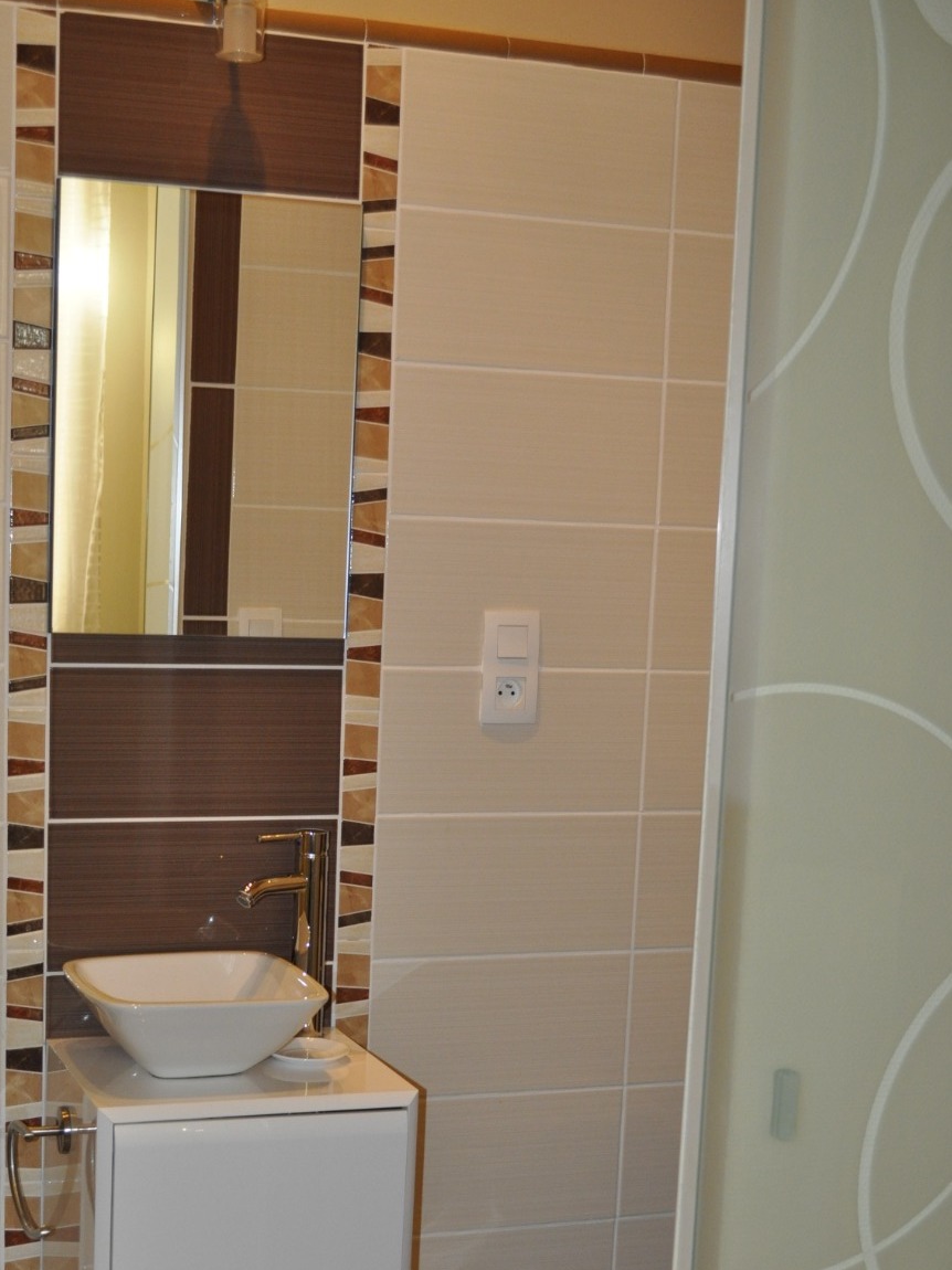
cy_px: 863
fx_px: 1944
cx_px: 358
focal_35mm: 53
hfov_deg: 27.4
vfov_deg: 35.8
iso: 800
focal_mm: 26
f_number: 4.2
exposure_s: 1/60
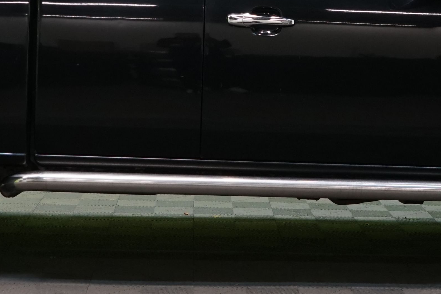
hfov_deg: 18.6
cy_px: 32
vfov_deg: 12.4
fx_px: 1348
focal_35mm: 110
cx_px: 201
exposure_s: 1/50
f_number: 5.6
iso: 800
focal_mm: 29
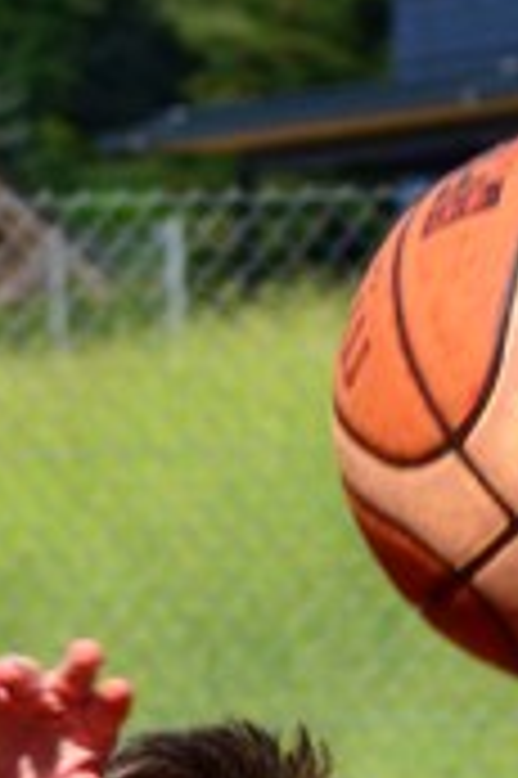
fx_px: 21106
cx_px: 18
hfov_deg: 1.4
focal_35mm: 976
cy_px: 1455
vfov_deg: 2.1
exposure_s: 1/1250
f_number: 10
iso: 800
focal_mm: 110
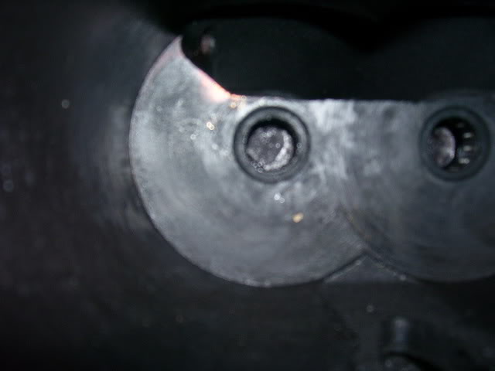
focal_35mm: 34
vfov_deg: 41.8
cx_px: 248
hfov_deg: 54.0
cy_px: 186
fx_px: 486
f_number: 2.7
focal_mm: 5.6
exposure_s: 1/60
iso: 125
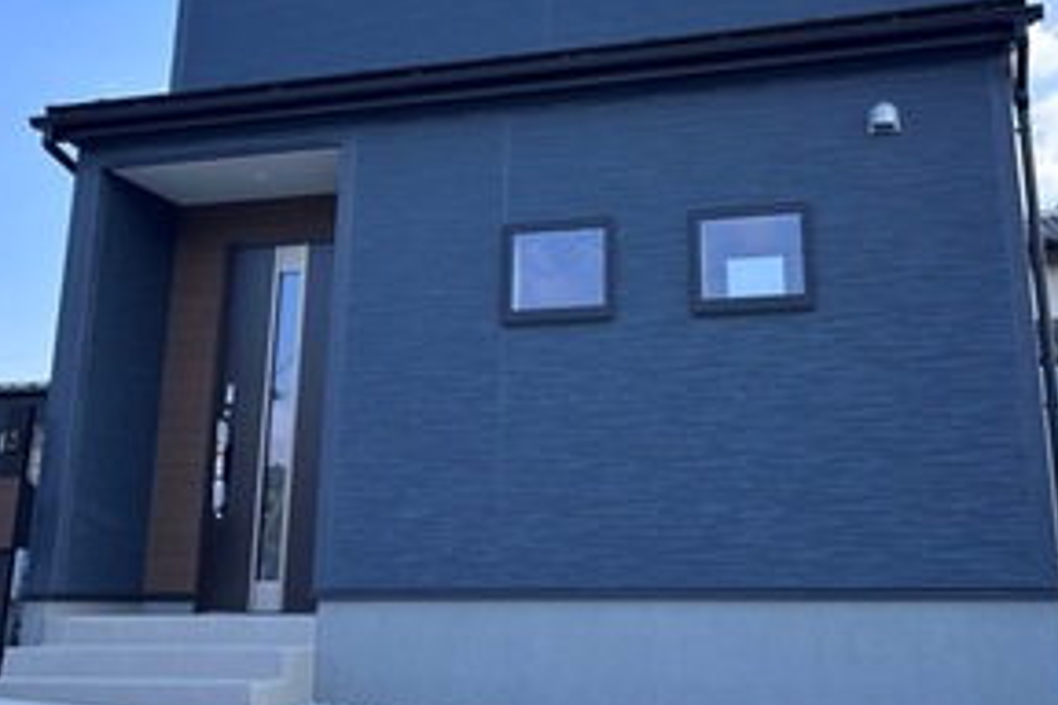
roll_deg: +0.0
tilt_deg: +17.4
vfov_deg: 29.4
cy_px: 180
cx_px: 569
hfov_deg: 43.6
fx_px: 1322
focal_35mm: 45
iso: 50
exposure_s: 1/970
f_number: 1.6
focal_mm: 5.96
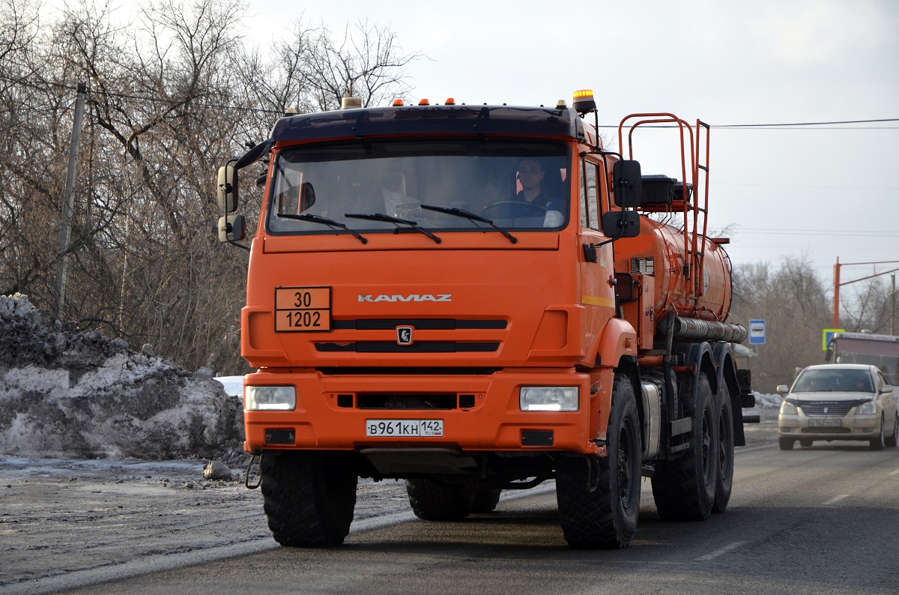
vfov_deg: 13.0
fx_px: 2616
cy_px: 298
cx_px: 450
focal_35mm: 105
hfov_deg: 19.5
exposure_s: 1/1000
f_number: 4.5
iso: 450
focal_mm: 70
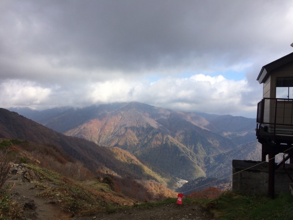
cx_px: 146
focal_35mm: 29
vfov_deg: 48.2
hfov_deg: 61.7
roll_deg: -0.8
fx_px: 245
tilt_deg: -0.6
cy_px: 110
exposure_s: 1/1866
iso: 32
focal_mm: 4.15
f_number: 2.2
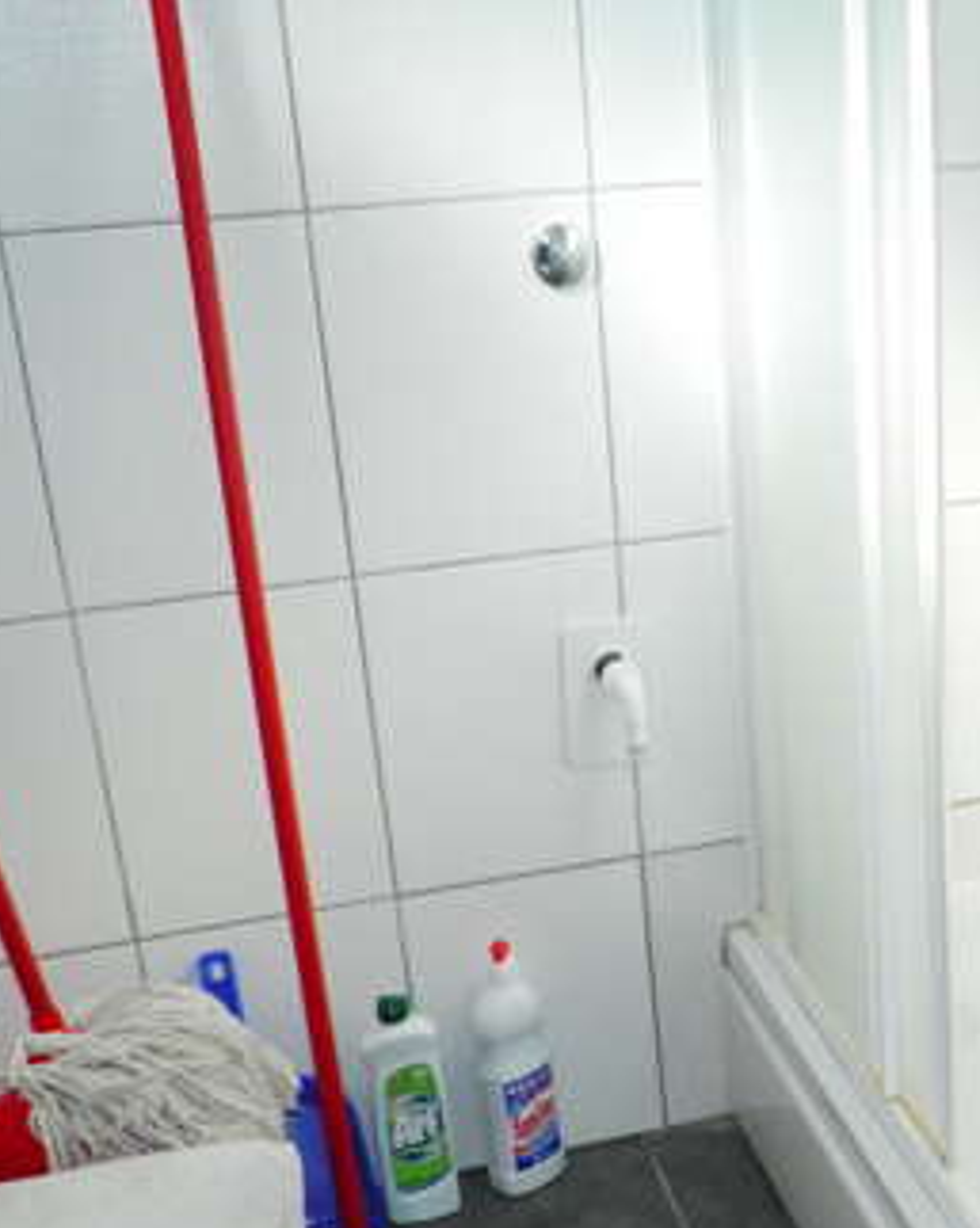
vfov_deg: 31.8
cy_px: 942
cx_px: 1028
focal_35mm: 58
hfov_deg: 24.7
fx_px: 2106
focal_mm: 4.9
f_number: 4
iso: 50
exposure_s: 1/60
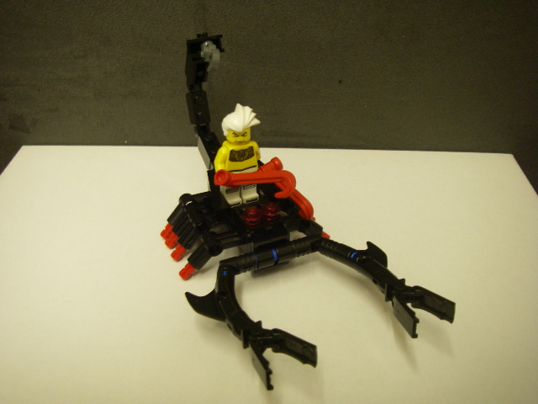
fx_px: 591
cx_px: 269
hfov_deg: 49.0
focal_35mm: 38
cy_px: 202
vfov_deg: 37.7
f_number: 3.3
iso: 160
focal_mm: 6.3
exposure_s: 1/4
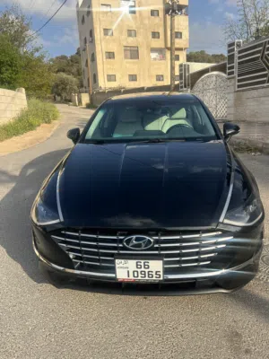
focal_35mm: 26
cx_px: 134
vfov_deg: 67.3
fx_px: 269
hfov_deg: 53.1
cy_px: 180
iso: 50
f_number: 1.5
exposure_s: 1/2083
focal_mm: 5.7
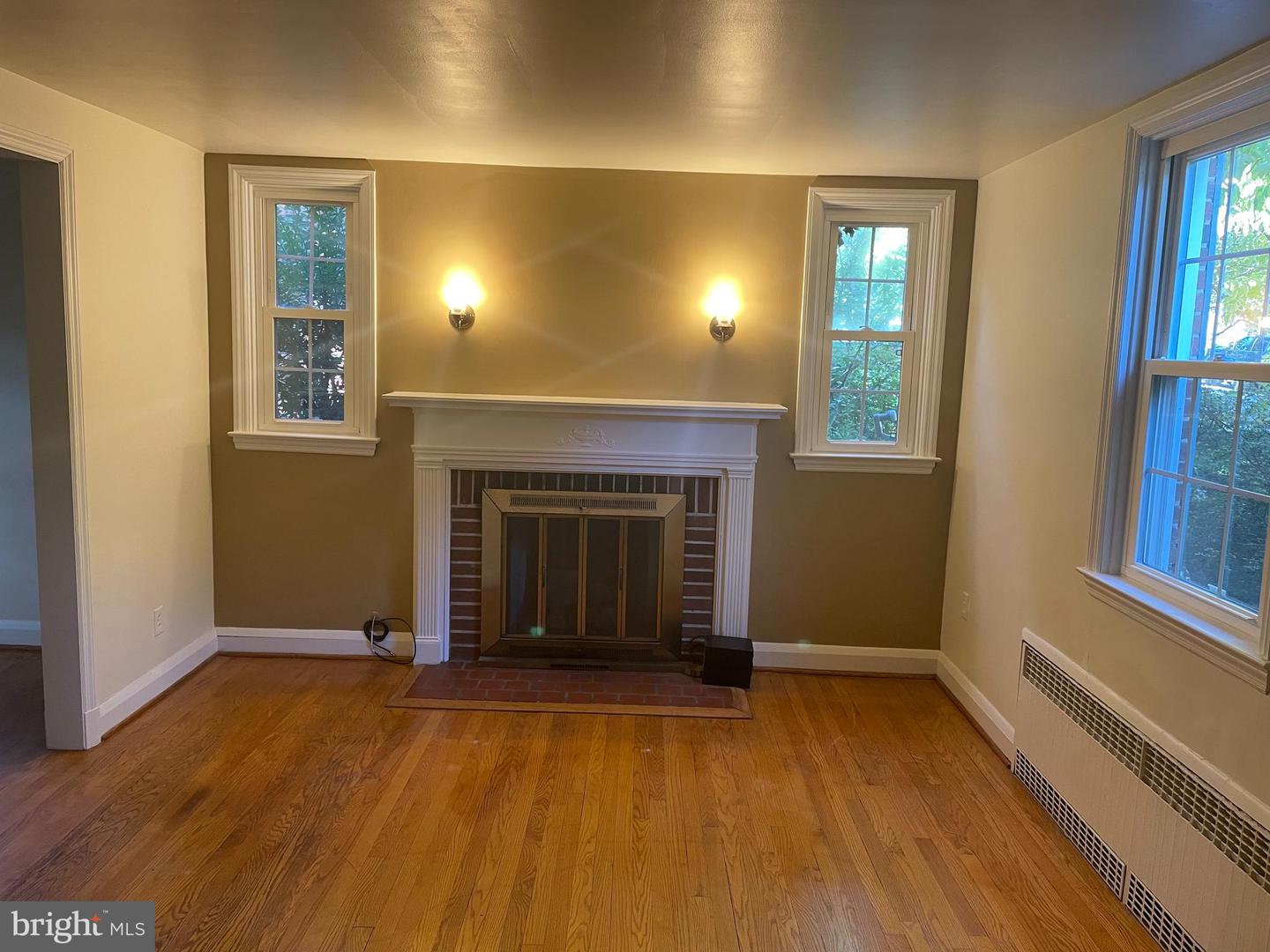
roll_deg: -1.5
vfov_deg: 53.1
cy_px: 476
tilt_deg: -7.1
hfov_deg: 67.3
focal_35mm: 26
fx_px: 954
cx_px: 635
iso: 100
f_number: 1.6
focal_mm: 4.2
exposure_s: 1/60
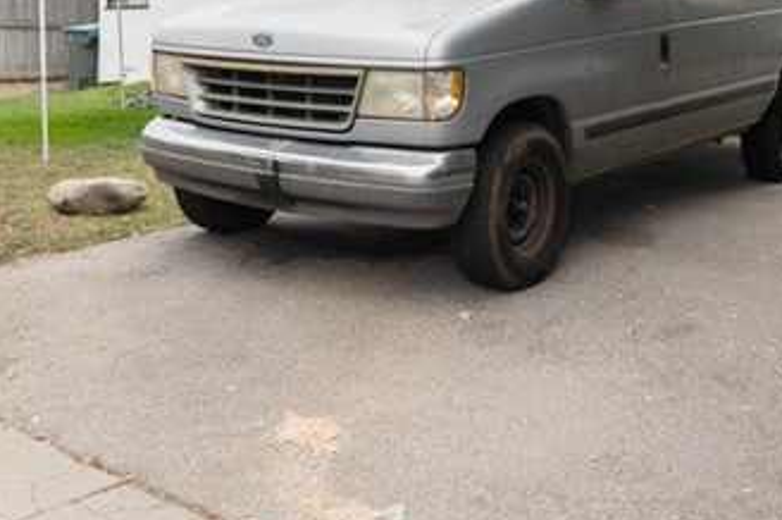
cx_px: 374
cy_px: 64
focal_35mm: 50
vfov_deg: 26.2
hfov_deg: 39.6
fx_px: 1085
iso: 125
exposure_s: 1/250
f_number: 8
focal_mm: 16
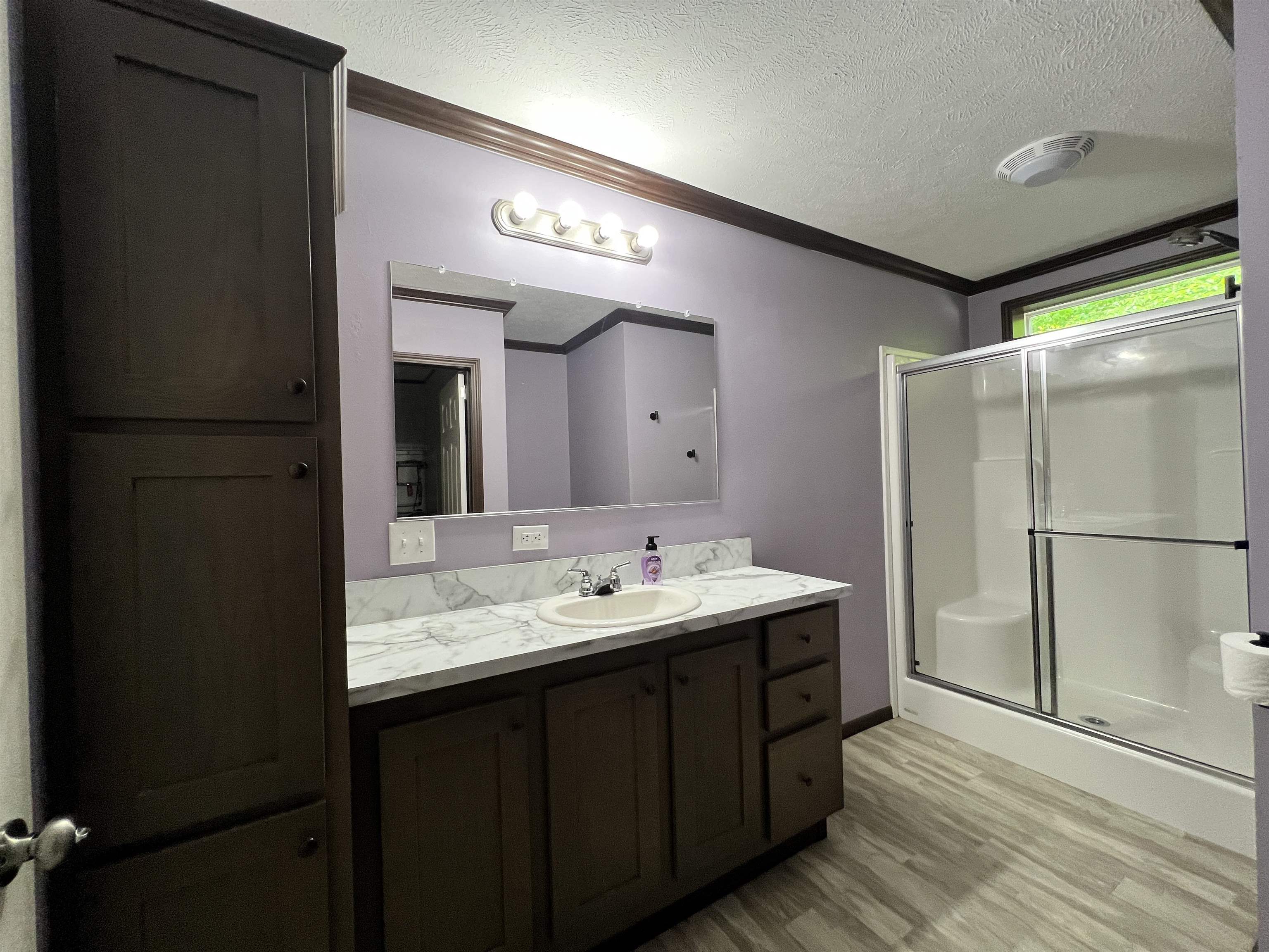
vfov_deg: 89.9
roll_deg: +2.0
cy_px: 476
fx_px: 477
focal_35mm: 13
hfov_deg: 106.2
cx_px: 634
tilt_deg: -0.2
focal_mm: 1.57
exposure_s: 1/60
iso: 200
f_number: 1.8
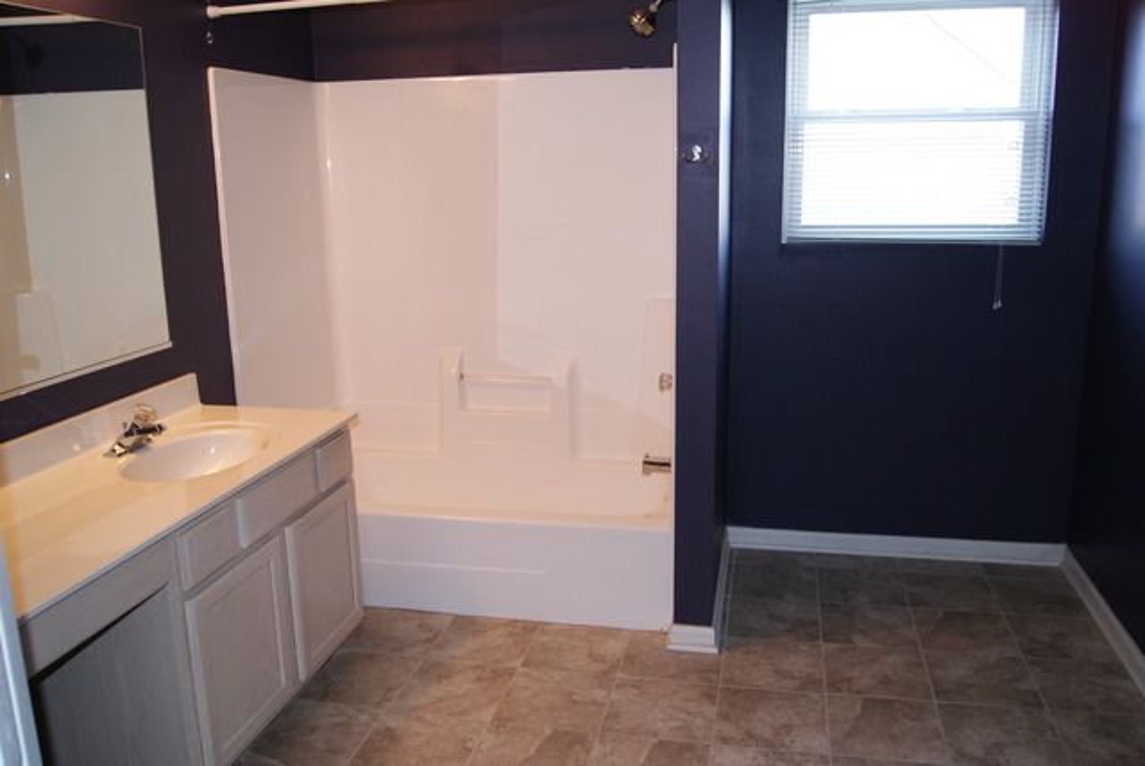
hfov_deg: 61.9
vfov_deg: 43.7
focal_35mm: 30
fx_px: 955
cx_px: 572
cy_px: 383
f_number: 5.6
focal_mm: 20
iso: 400
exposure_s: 1/60
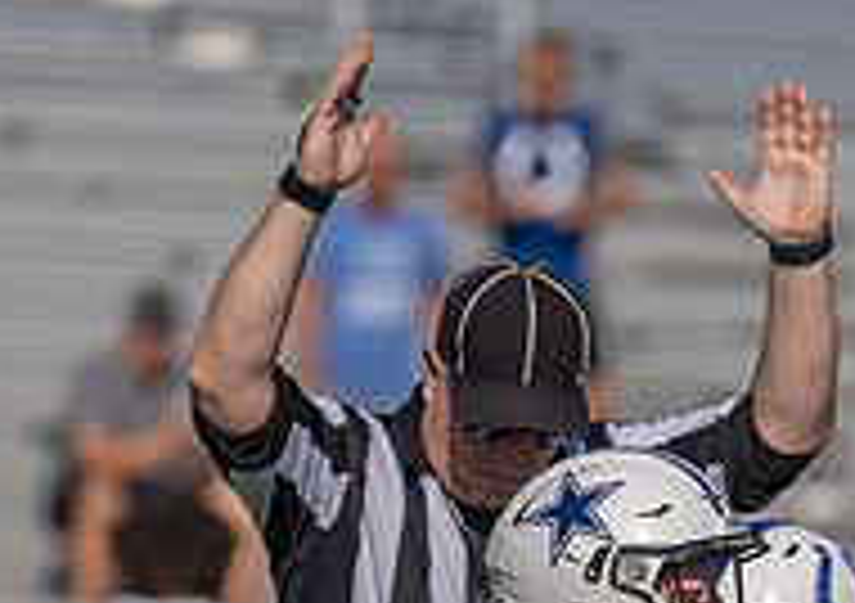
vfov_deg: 1.7
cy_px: 958
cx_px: 552
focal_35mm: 816
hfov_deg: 2.5
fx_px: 19730
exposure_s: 1/5000
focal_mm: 200
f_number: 3.2
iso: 160
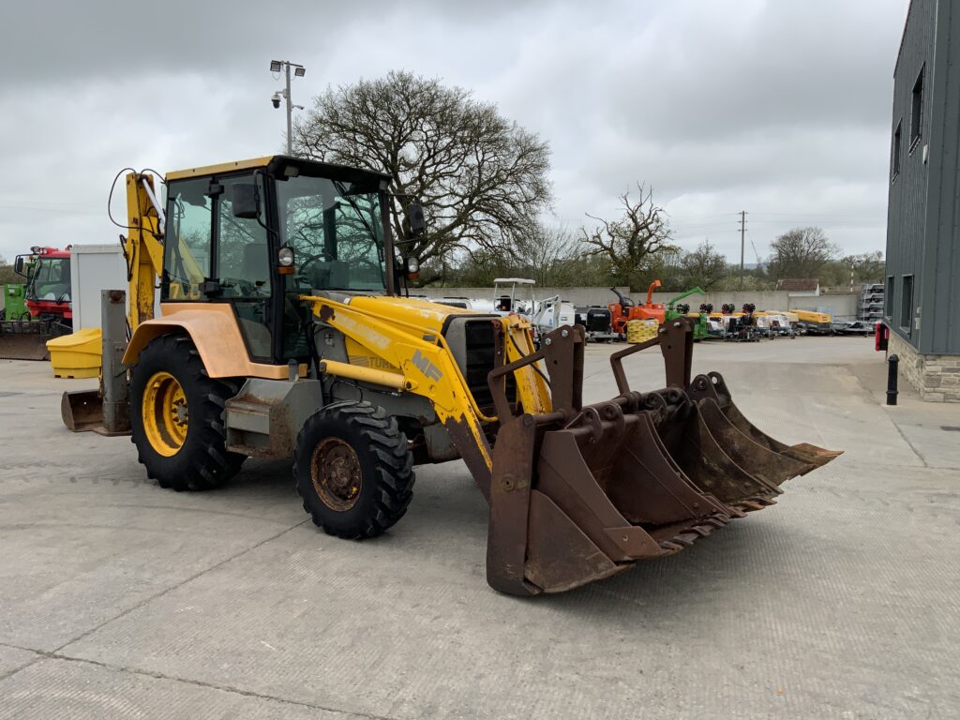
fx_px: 804
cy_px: 360
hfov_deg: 61.7
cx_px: 480
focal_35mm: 29
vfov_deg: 48.2
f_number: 1.8
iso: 16
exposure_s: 1/1279
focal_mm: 3
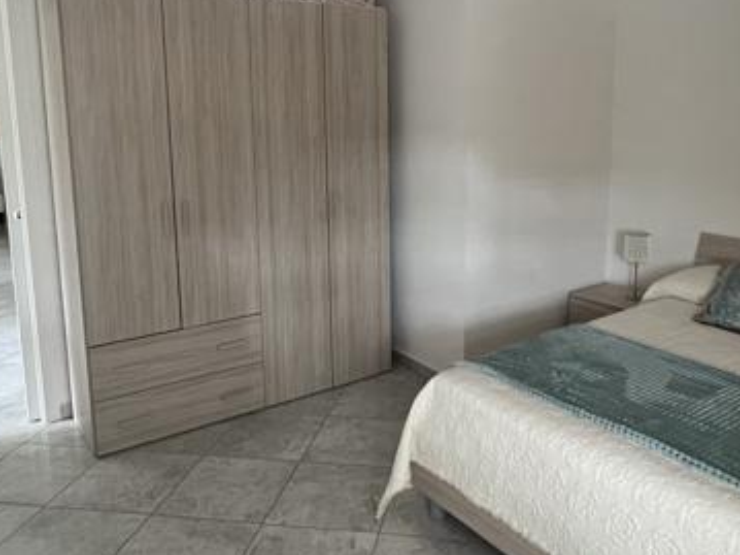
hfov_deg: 61.3
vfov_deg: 47.8
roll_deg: +0.4
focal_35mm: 29
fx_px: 620
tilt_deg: -8.9
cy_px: 210
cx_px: 431
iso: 500
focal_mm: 1.57
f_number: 1.8
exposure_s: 1/60
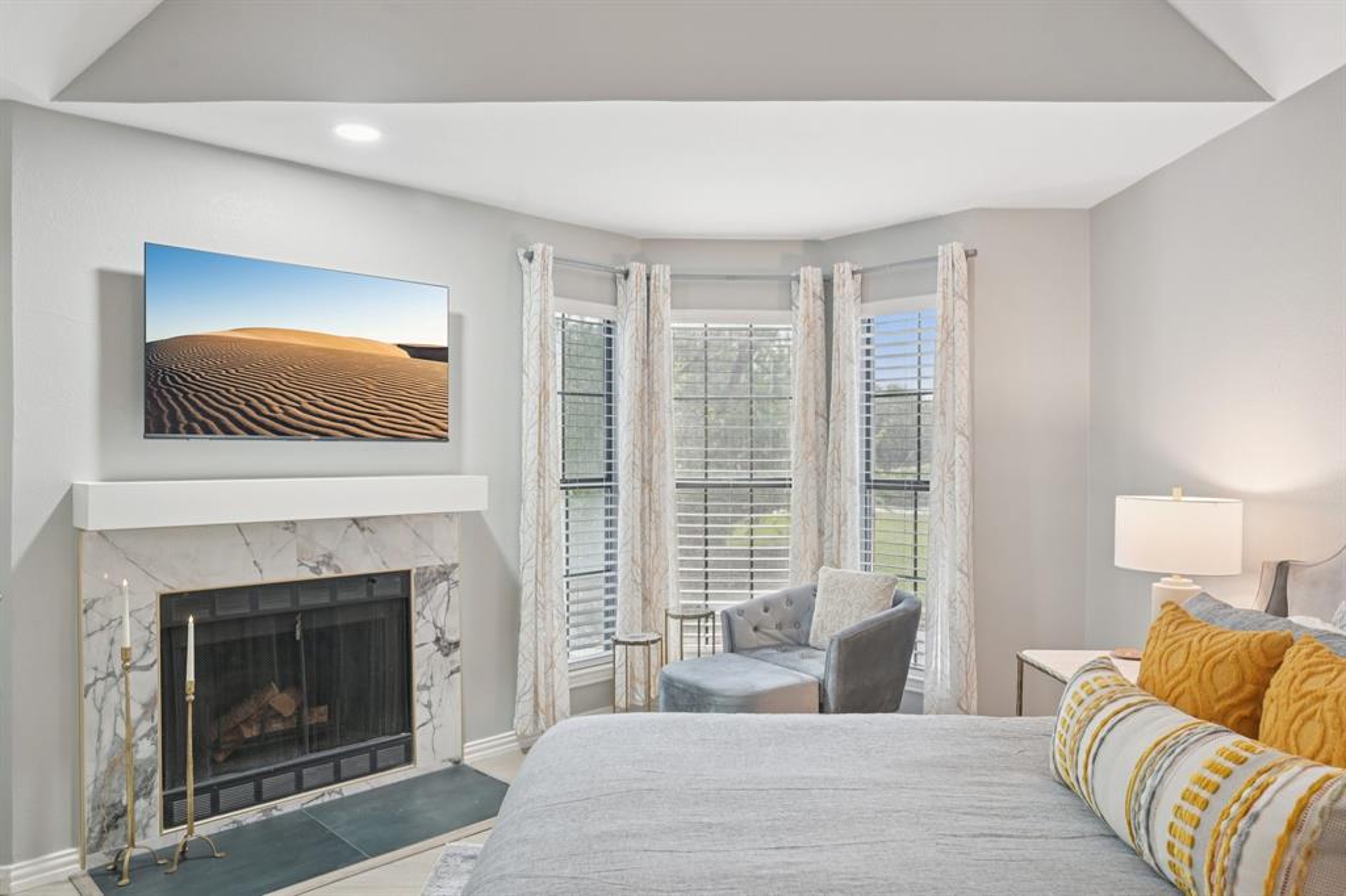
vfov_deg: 56.1
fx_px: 841
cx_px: 673
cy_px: 448
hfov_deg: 77.3
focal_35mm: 22
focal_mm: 22.5
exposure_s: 1/8
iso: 400
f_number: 8
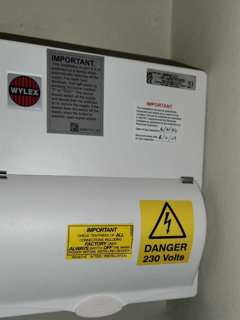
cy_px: 193
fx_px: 259
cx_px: 113
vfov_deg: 62.8
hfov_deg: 49.7
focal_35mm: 28
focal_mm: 5.4
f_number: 1.8
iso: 20
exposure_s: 1/154
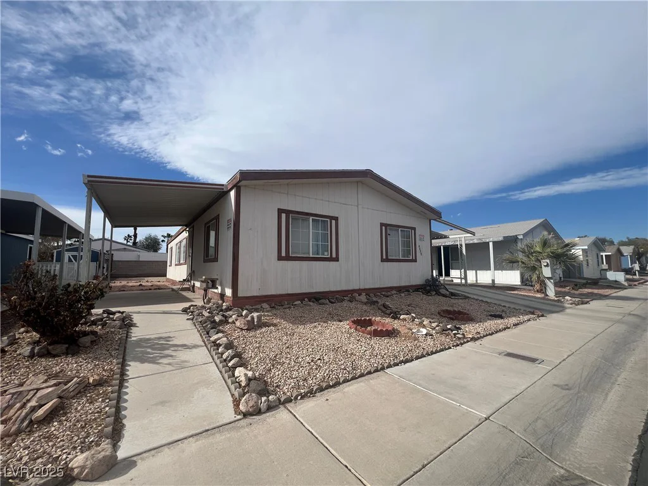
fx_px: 243
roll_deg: +0.6
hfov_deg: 106.2
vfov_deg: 89.9
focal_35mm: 13
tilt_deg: +4.7
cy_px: 243
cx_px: 324
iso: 32
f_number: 1.8
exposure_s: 1/2597
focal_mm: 1.57
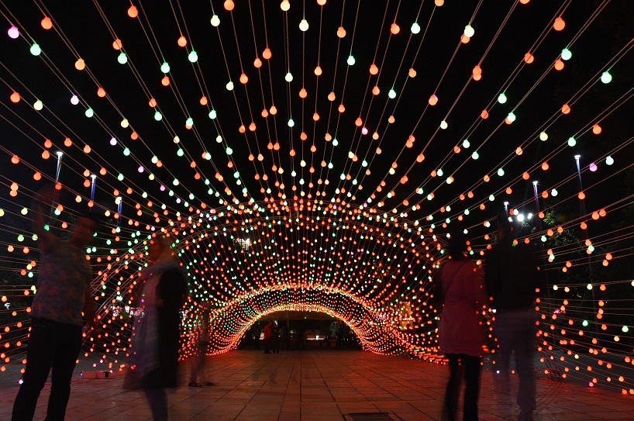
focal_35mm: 27
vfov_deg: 47.8
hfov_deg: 67.5
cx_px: 317
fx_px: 475
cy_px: 210
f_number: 8
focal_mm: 18
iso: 100
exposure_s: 1
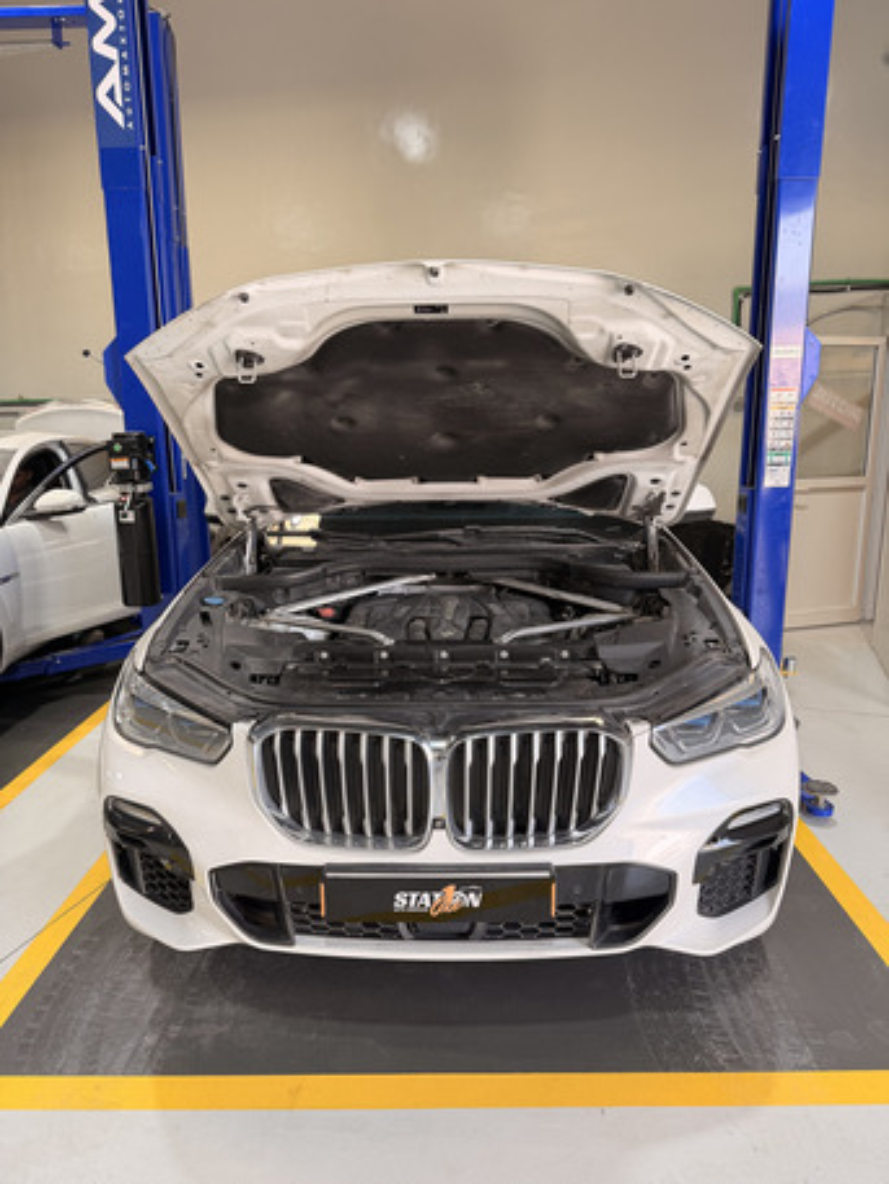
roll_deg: +0.7
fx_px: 821
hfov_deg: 56.8
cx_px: 444
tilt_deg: -12.4
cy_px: 592
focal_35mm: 24
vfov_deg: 71.6
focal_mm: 6.76
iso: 64
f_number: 1.78
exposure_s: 1/100
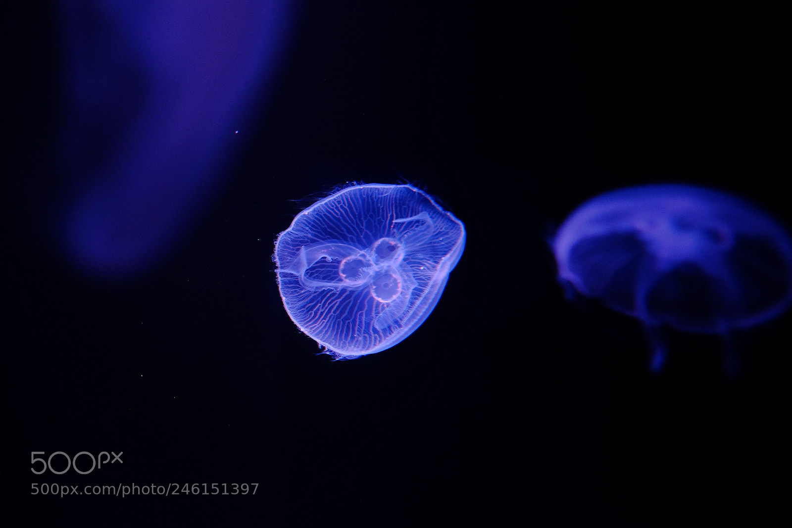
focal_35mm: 35
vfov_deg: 37.9
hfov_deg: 54.4
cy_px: 264
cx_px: 396
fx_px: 770
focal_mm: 23
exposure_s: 1/550
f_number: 1.4
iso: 800
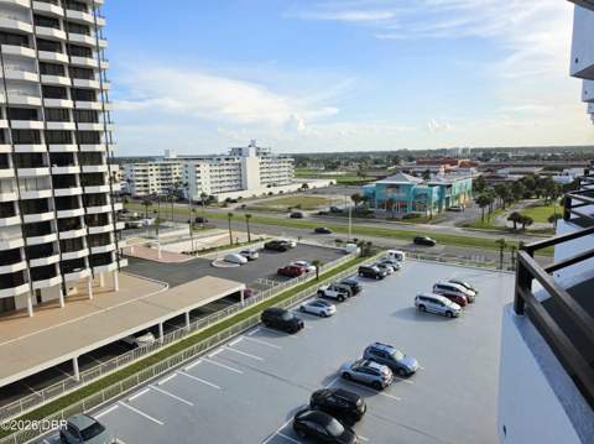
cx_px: 297
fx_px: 394
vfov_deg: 58.8
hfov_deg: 74.0
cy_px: 222
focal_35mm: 23
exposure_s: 1/5000
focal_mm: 6.5
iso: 64
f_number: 1.4
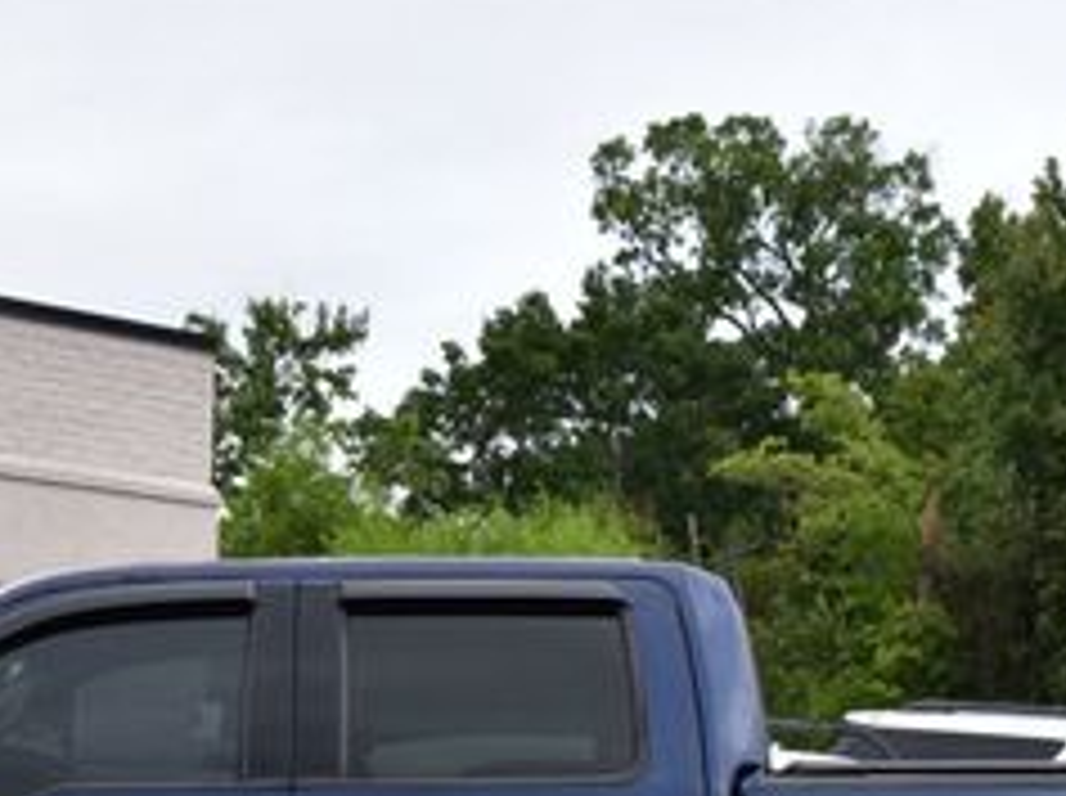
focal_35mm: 117
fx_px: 3598
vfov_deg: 12.5
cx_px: 274
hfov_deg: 16.8
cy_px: 783
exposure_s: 1/250
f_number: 10
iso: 400
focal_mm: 30
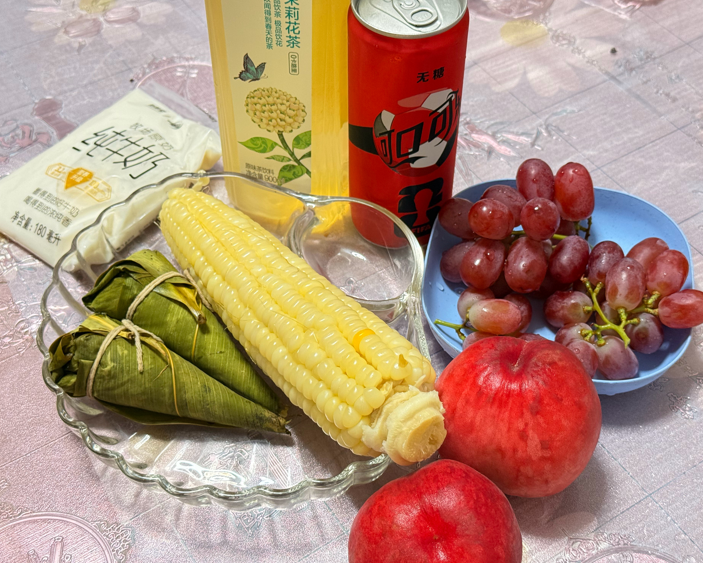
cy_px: 286
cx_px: 353
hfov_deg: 36.7
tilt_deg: -48.2
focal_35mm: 51
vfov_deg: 29.7
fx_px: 1061
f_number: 1.78
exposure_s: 1/50
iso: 250
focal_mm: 6.76
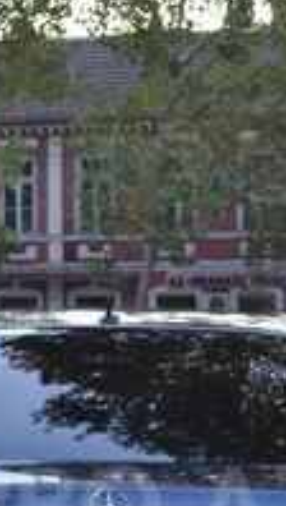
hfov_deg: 8.9
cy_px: 506
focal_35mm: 136
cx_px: 72
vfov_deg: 15.5
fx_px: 1826
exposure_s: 1/100
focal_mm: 26
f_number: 5.6
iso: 400
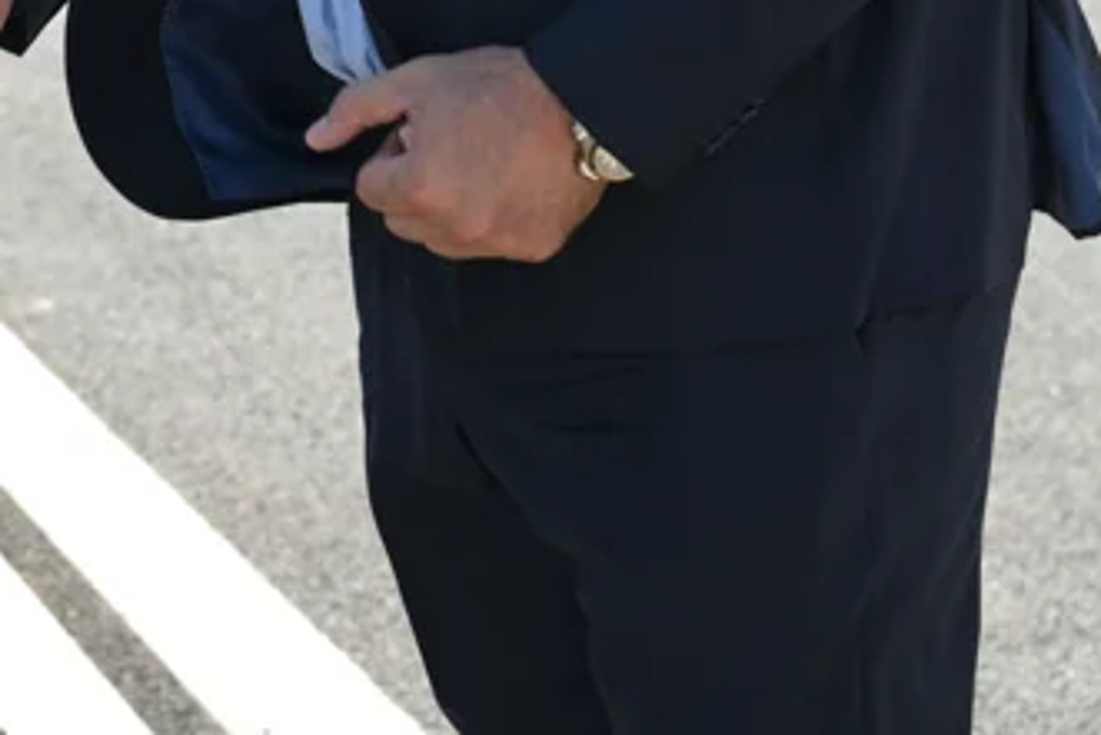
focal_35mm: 145
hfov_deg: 14.0
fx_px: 4436
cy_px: -329
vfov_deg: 9.2
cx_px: 93
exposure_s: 1/320
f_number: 3.5
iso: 50
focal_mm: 40
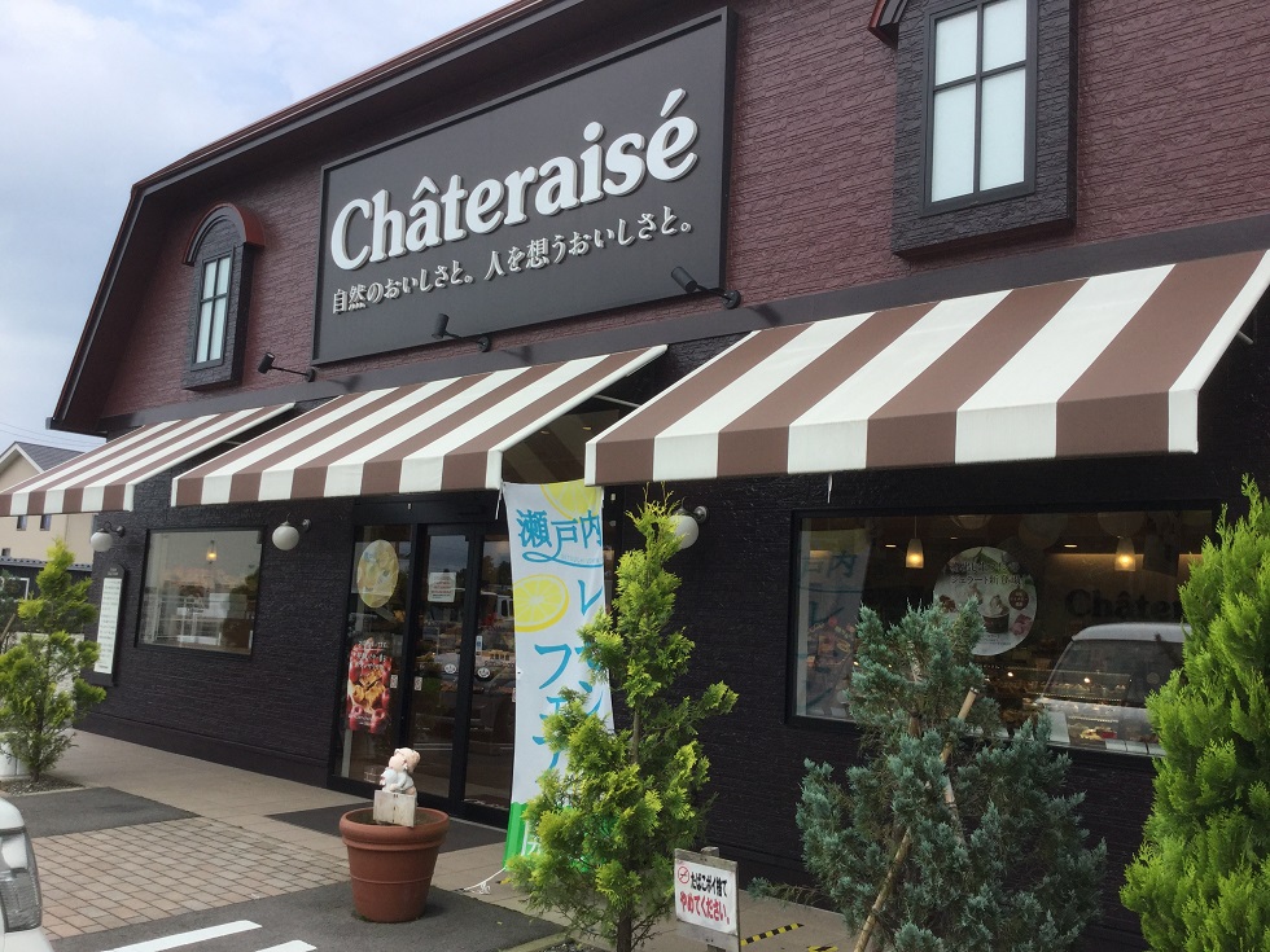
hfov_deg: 58.4
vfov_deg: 45.4
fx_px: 1137
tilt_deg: +3.8
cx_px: 635
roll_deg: -2.3
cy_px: 476
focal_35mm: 31
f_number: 2.4
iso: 25
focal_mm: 3.3
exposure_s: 1/702
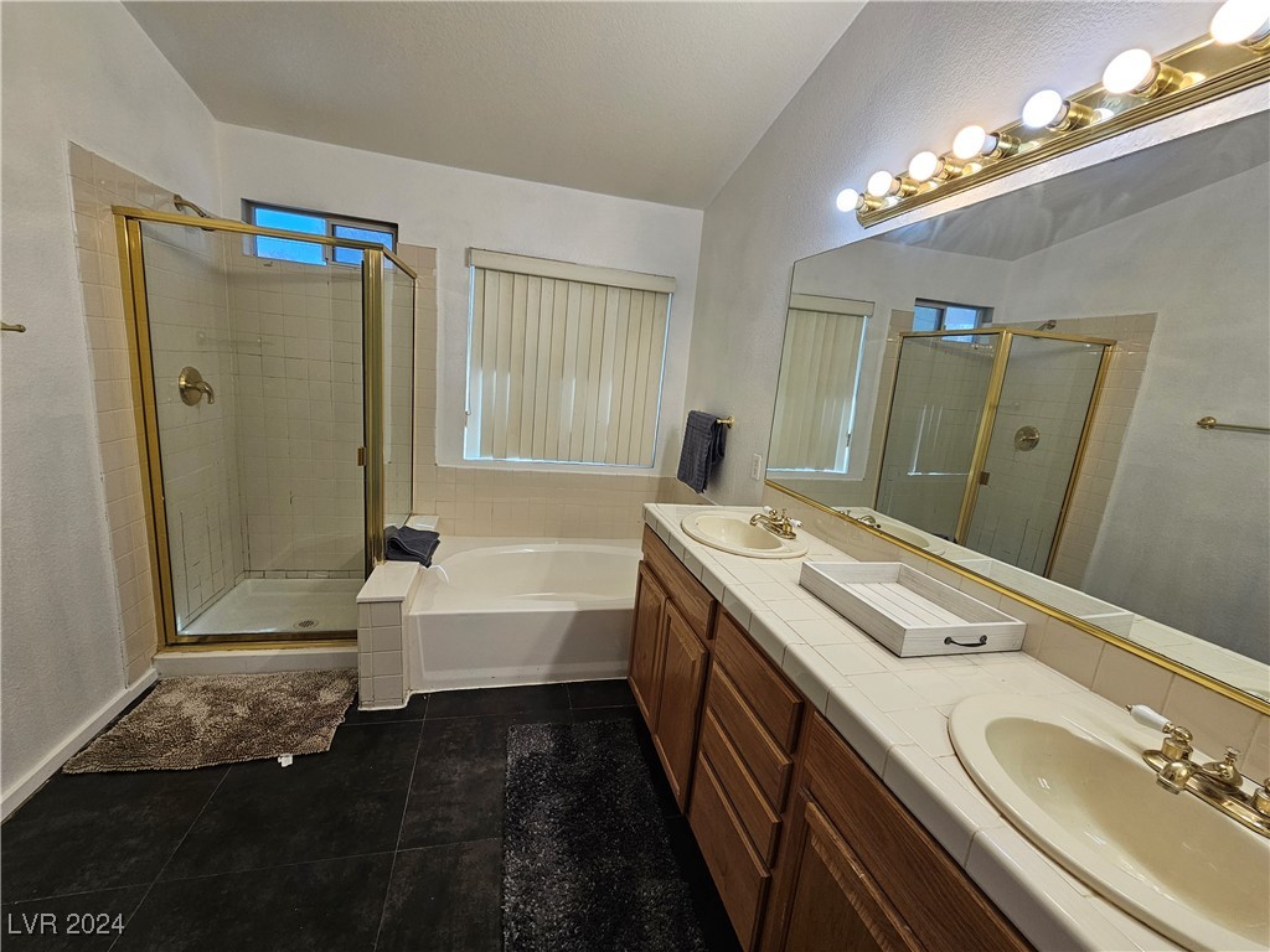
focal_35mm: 13
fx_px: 477
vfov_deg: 89.9
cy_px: 476
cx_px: 635
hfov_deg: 106.2
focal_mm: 2.2
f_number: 2.2
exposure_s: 1/120
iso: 80
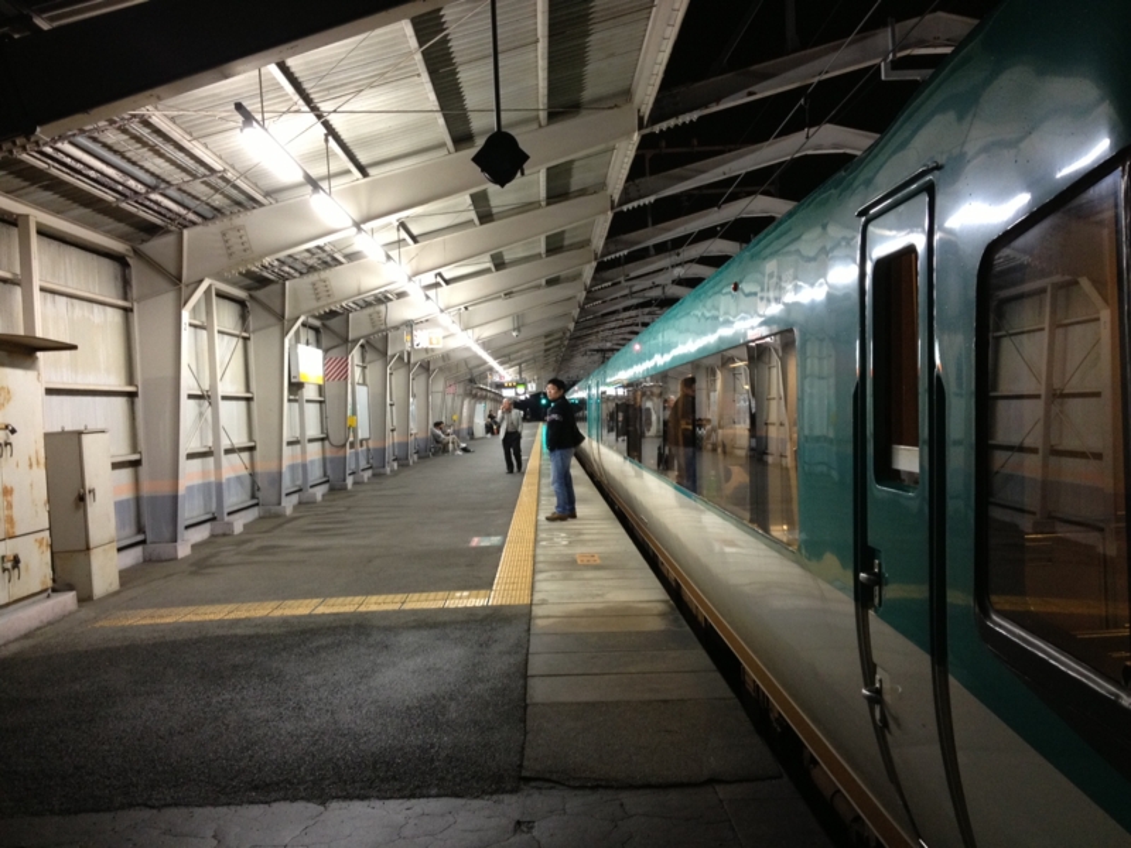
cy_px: 424
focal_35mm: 35
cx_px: 566
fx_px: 1144
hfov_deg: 52.6
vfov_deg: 40.7
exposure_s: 1/20
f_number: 2.4
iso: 160
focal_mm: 4.28
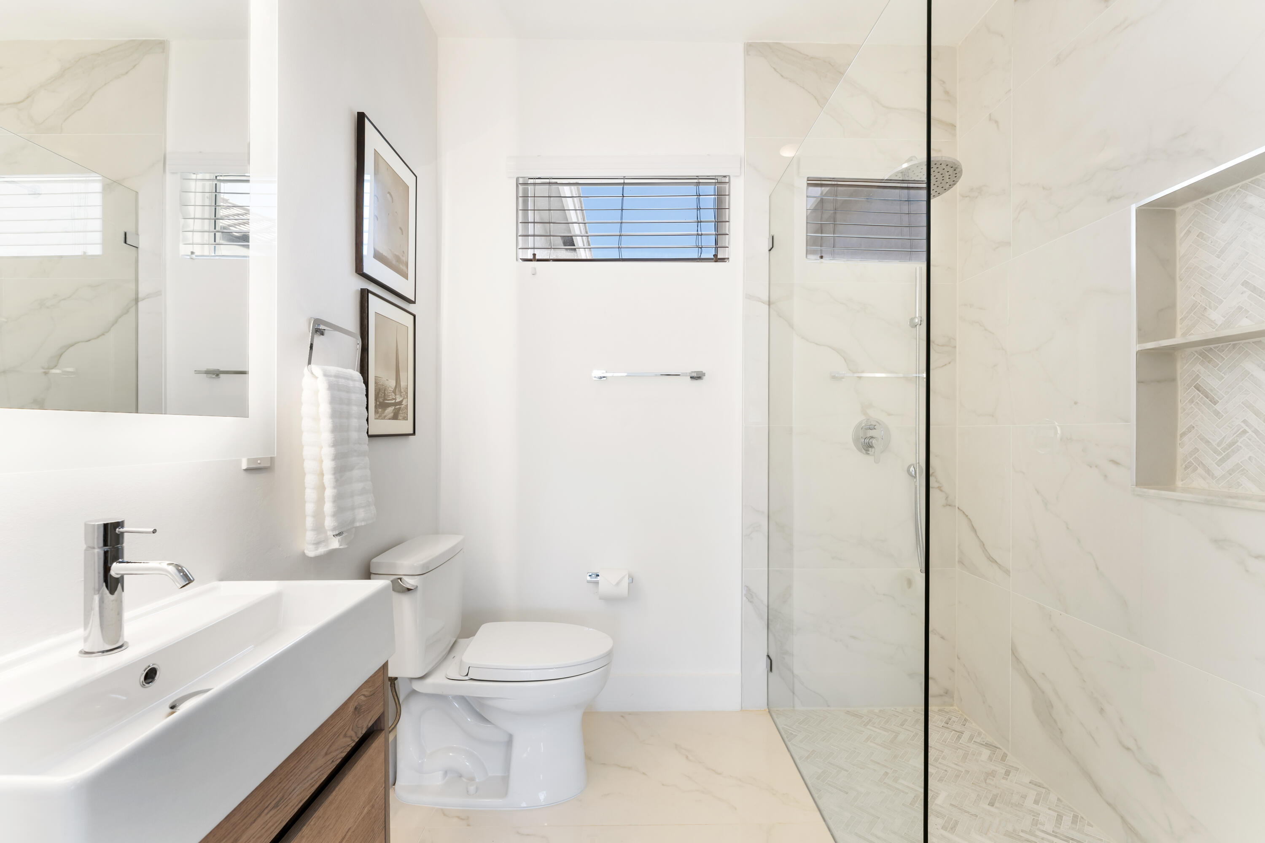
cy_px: 422
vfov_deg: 77.3
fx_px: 527
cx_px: 632
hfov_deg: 100.4
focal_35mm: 15
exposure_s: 1/8
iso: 400
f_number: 9
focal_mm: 15
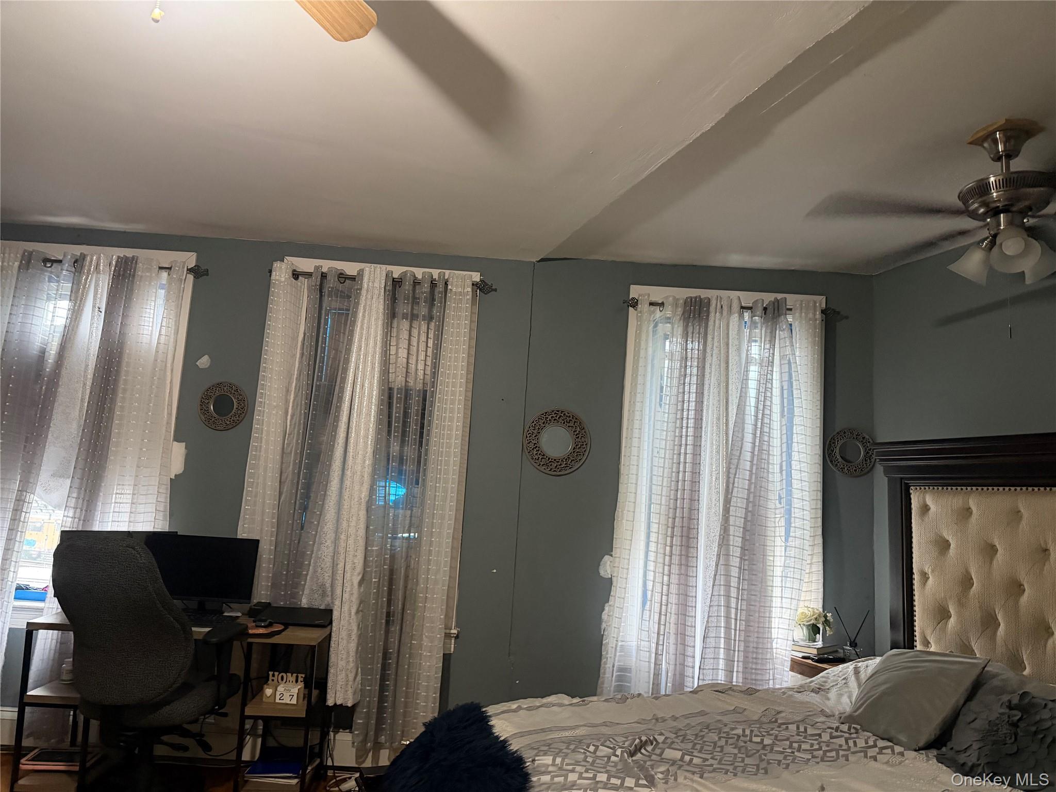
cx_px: 528
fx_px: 732
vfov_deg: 56.8
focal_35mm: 24
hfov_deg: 71.6
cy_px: 396
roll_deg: -1.7
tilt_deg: +9.7
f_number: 1.78
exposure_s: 1/40
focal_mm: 6.76
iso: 800
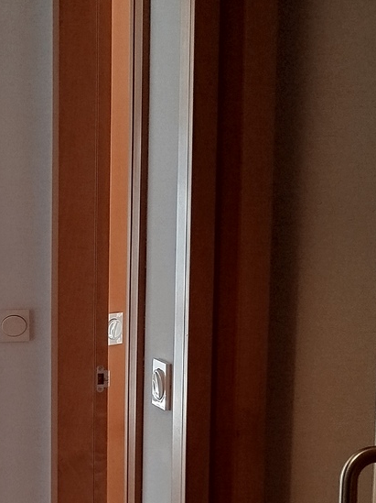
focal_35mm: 84
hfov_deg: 16.8
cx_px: -67
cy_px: 421
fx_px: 1218
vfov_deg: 22.9
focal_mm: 5.31
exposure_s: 1/50
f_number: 1.7
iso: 64
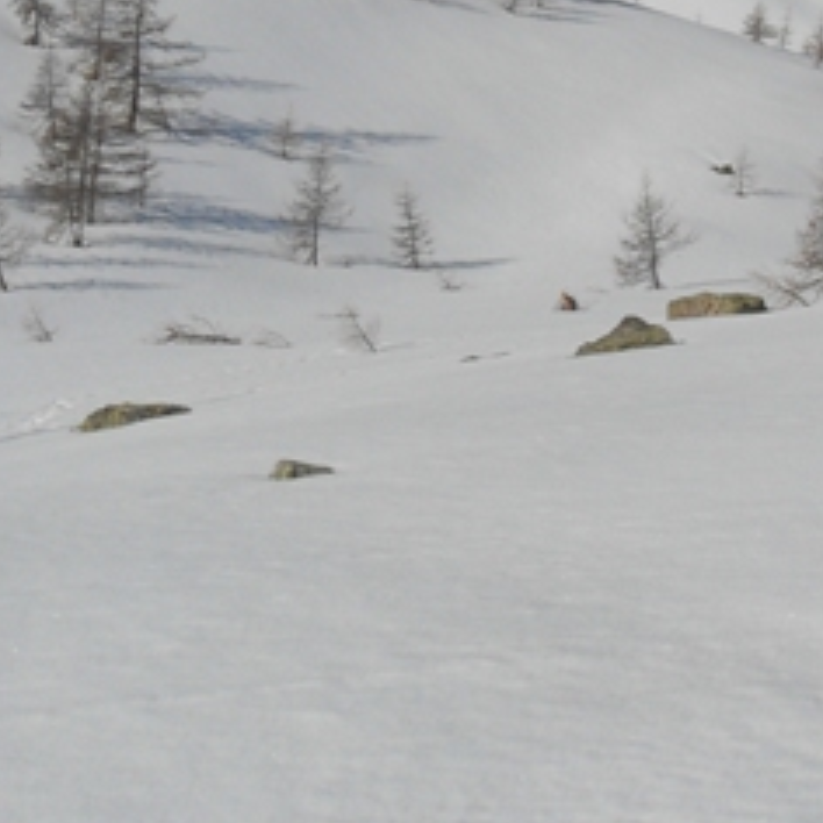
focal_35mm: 84
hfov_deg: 20.2
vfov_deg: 20.3
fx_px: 2259
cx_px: 746
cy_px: 101
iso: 80
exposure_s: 1/500
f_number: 7
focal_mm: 6.3
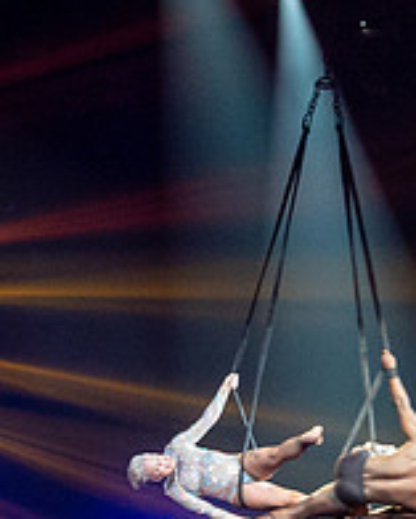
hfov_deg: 5.3
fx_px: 4475
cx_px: 263
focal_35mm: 291
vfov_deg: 6.6
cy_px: 485
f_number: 5.6
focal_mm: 30
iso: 800
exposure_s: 1/100
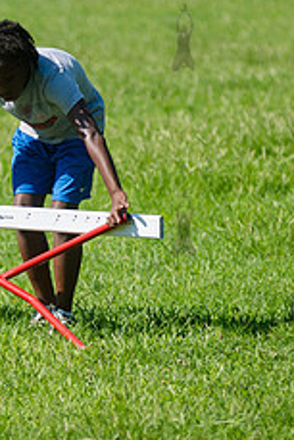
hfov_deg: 2.2
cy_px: 168
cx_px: 15
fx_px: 7705
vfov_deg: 3.3
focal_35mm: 630
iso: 200
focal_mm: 185
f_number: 4
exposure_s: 1/1250
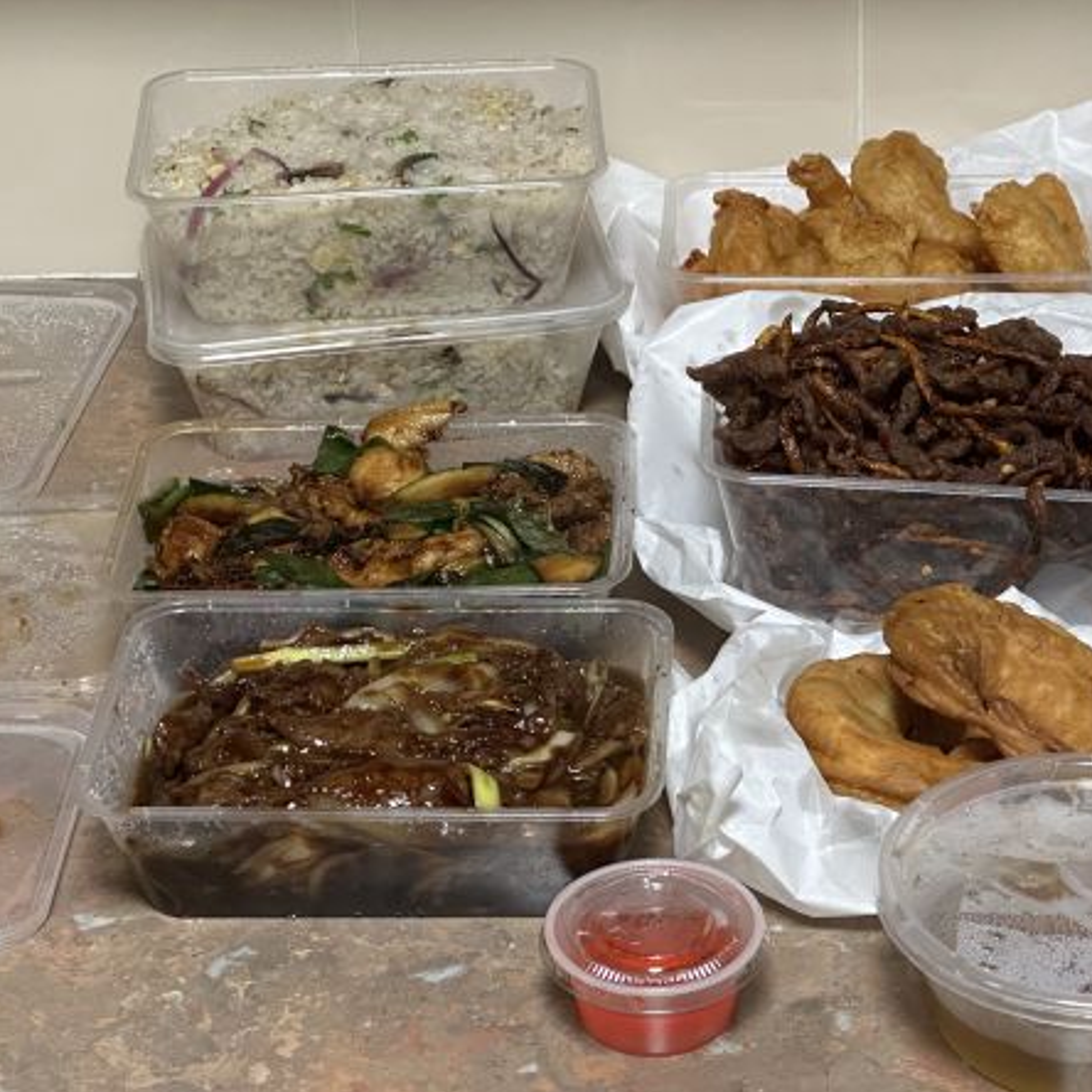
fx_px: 3284
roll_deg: +1.9
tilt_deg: -30.3
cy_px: 544
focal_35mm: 92
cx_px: 674
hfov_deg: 18.9
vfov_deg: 18.9
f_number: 2.8
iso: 640
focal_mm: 9
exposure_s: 1/50
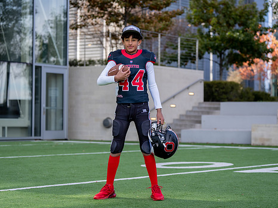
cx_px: 137
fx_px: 722
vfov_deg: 16.4
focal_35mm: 90
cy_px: 98
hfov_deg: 21.8
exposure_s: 1/500
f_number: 2.8
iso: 100
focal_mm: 70
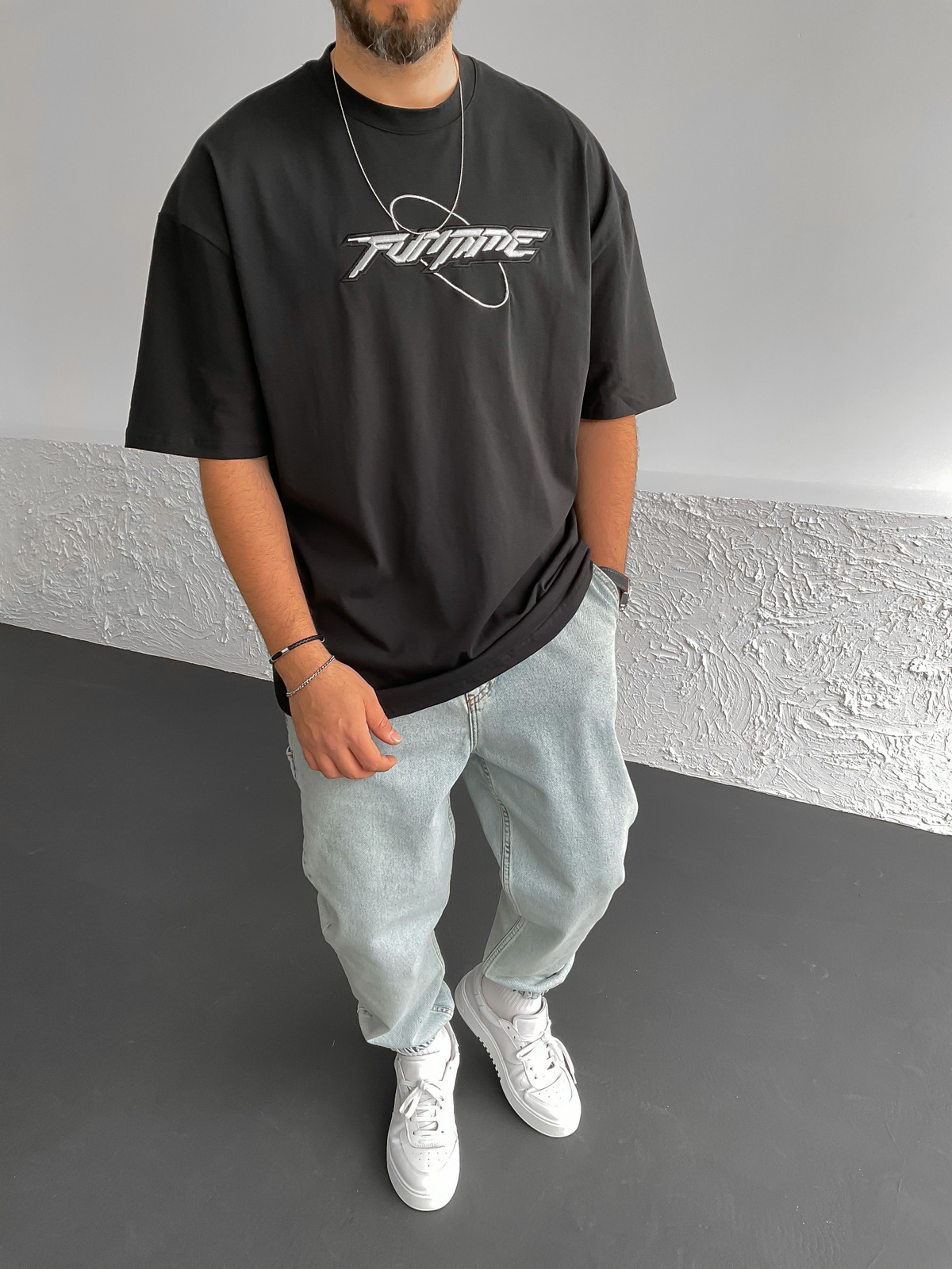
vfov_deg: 61.7
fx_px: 1063
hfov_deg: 48.2
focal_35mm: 29
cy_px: 634
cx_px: 476
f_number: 1.8
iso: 40
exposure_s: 1/120
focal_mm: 3
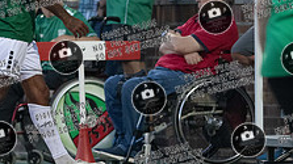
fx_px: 7871
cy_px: 27
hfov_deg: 2.1
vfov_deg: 1.2
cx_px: 72
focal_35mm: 1014
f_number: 3.2
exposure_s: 1/1250
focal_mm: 300
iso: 4000
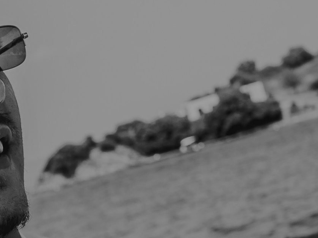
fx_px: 1415
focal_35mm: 154
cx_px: -160
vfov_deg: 8.8
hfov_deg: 12.2
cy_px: 569
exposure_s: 1/250
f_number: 8
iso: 160
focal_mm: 35
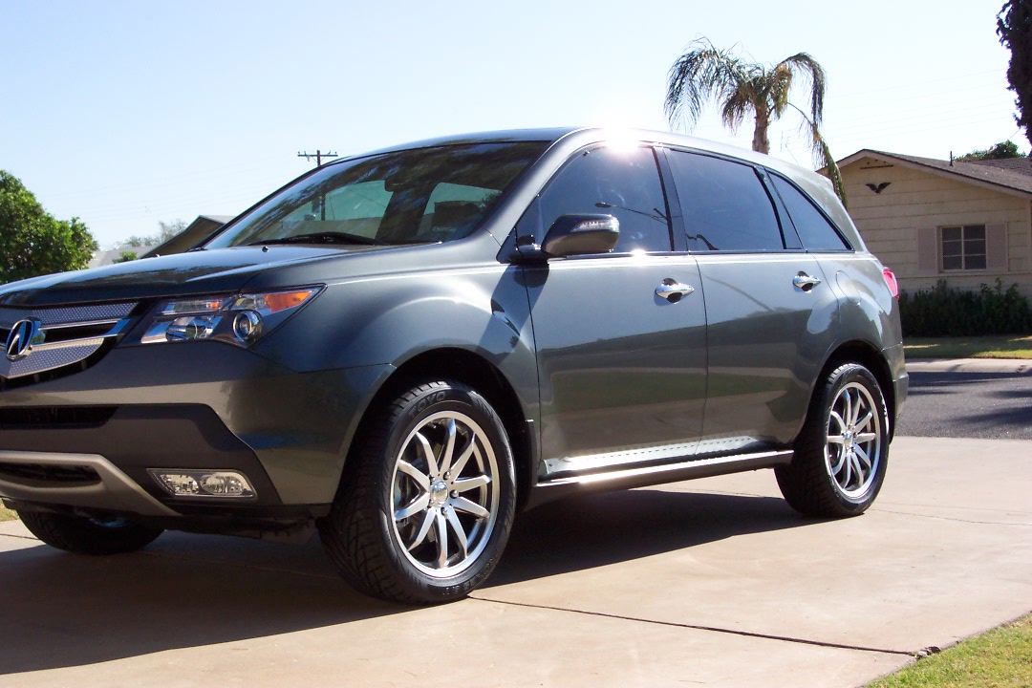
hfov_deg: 38.9
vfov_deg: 26.5
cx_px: 516
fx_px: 1462
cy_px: 344
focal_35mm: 51
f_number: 5.6
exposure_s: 1/350
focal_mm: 10.7
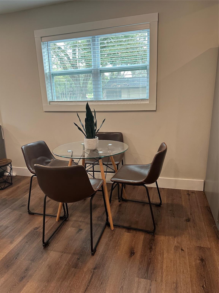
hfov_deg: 56.8
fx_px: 202
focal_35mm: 24
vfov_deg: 71.6
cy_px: 146
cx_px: 110
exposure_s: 1/120
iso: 200
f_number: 1.78
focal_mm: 6.86
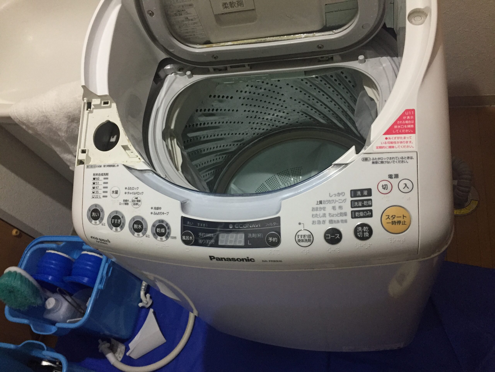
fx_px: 415
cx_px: 248
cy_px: 186
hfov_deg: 61.7
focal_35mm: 29
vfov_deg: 48.2
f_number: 2.2
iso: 200
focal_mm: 4.15
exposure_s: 1/33
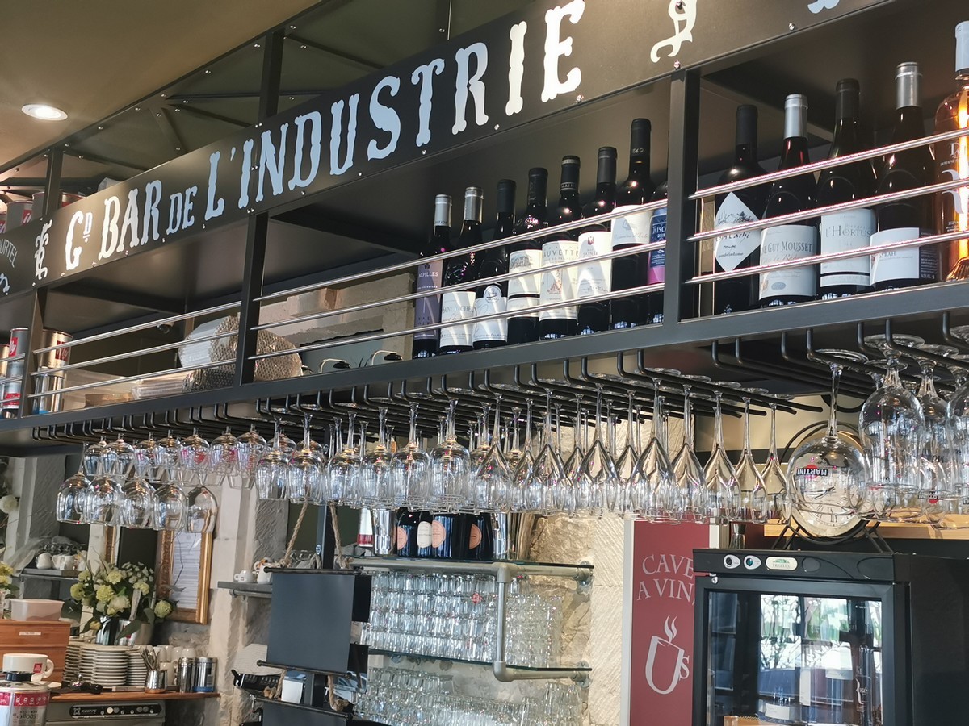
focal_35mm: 46
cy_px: 363
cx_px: 484
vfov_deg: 31.5
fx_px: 1288
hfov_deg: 41.2
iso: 200
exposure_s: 1/50
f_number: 1.6
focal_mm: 5.56
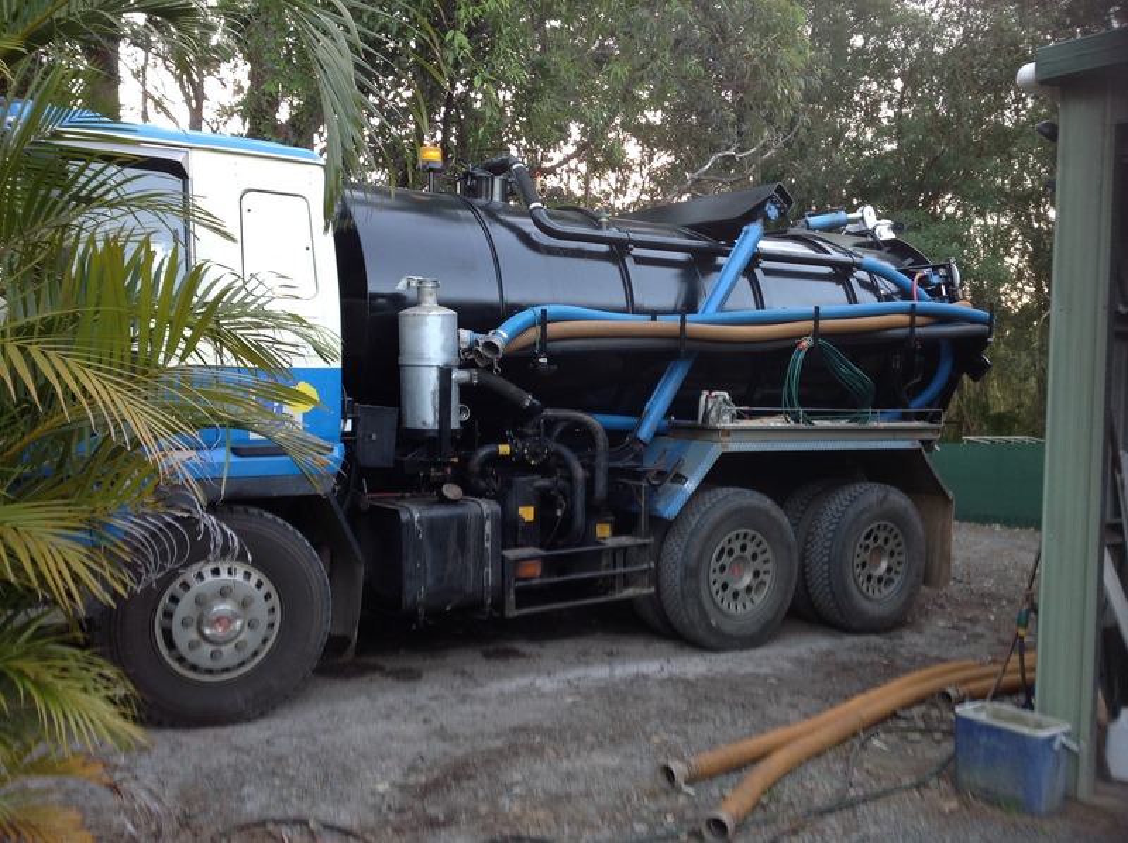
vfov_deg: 40.6
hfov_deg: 52.7
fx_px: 1139
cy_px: 422
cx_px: 564
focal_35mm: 35
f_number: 2.4
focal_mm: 4.28
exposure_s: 1/30
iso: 50
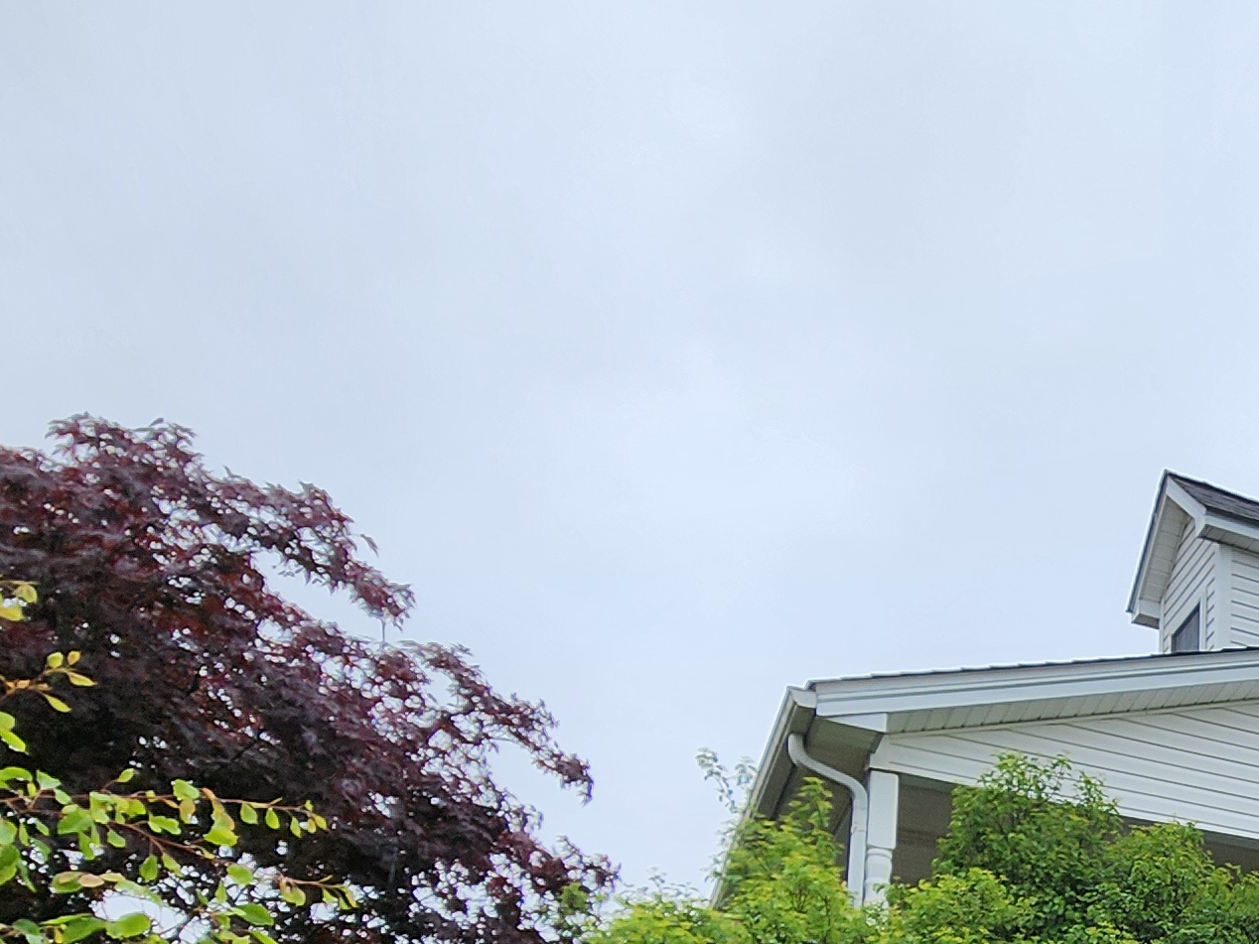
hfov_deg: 33.2
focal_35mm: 41
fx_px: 1491
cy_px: 1188
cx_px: 1648
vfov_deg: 29.3
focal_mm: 2.2
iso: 50
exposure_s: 1/297
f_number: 2.2
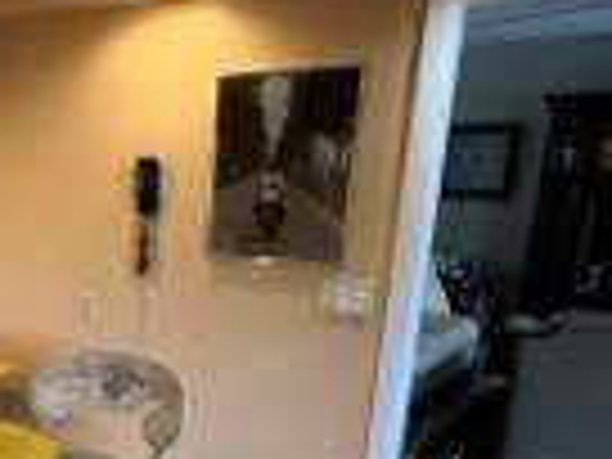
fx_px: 813
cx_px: -36
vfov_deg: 30.0
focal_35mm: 46
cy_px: 423
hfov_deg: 36.0
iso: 250
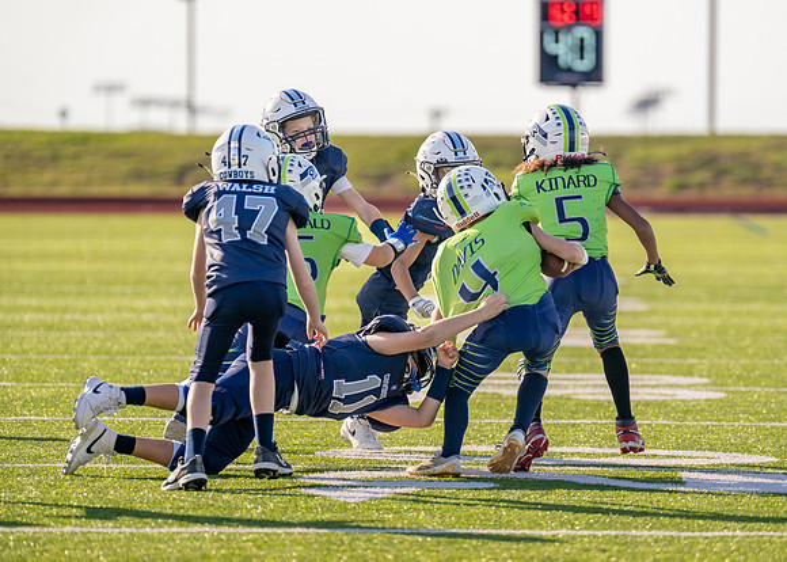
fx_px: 7829
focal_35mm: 350
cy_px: 314
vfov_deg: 4.1
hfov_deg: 5.8
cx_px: 489
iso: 160
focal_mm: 280
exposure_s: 1/1250
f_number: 4
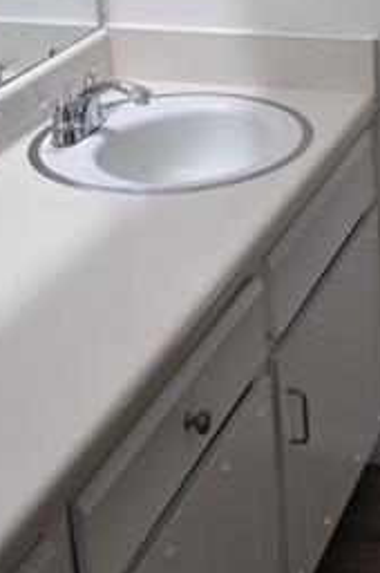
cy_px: -139
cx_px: 428
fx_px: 1286
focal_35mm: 81
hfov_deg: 16.3
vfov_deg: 22.8
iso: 400
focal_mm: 18
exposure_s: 1/80
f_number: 4.5
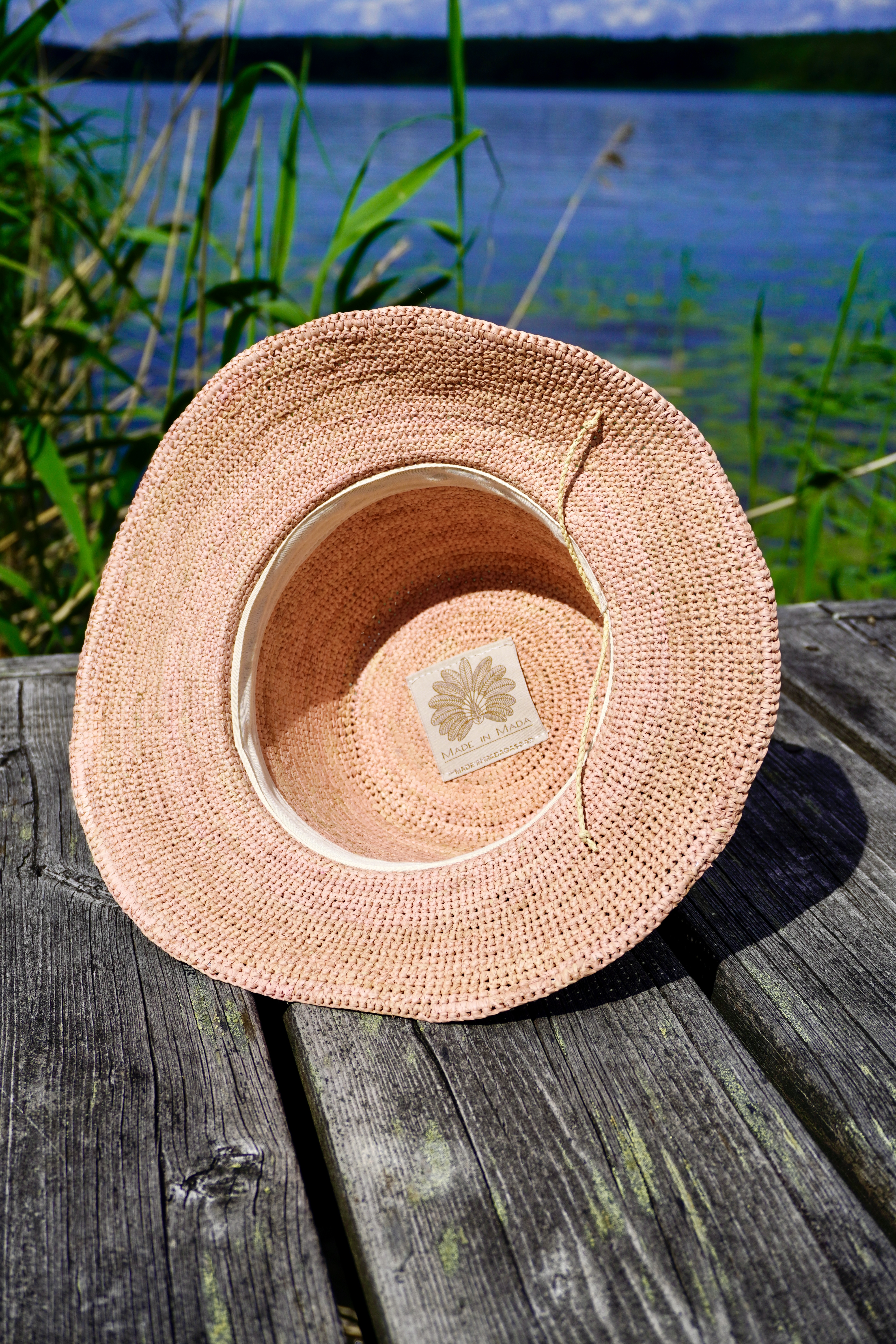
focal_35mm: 44
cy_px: 672
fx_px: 1624
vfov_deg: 45.0
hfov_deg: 30.8
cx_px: 448
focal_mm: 29
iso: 100
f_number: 5
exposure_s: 1/2500
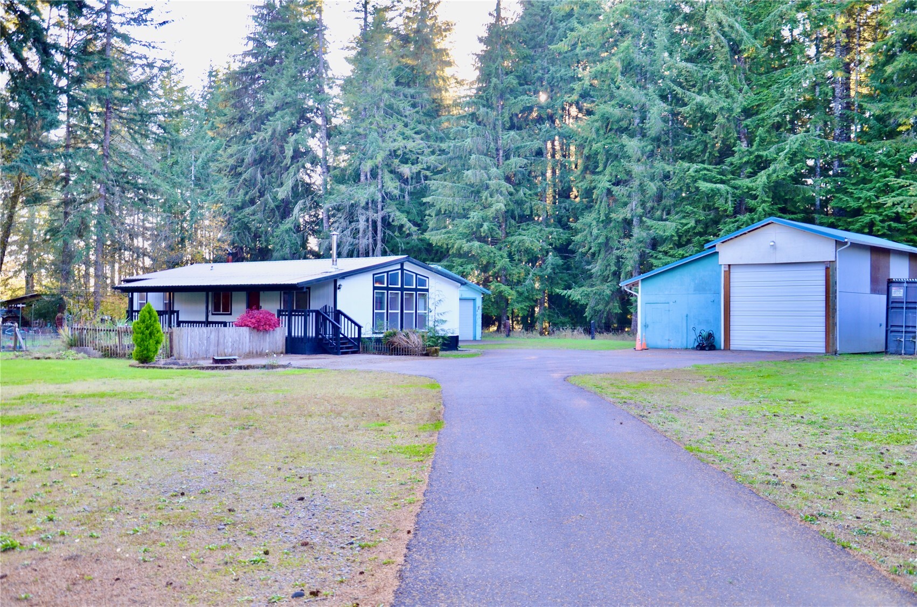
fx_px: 953
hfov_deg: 51.4
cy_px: 304
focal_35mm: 38
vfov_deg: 35.3
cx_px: 458
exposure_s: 1/80
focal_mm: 25
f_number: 4.5
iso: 400
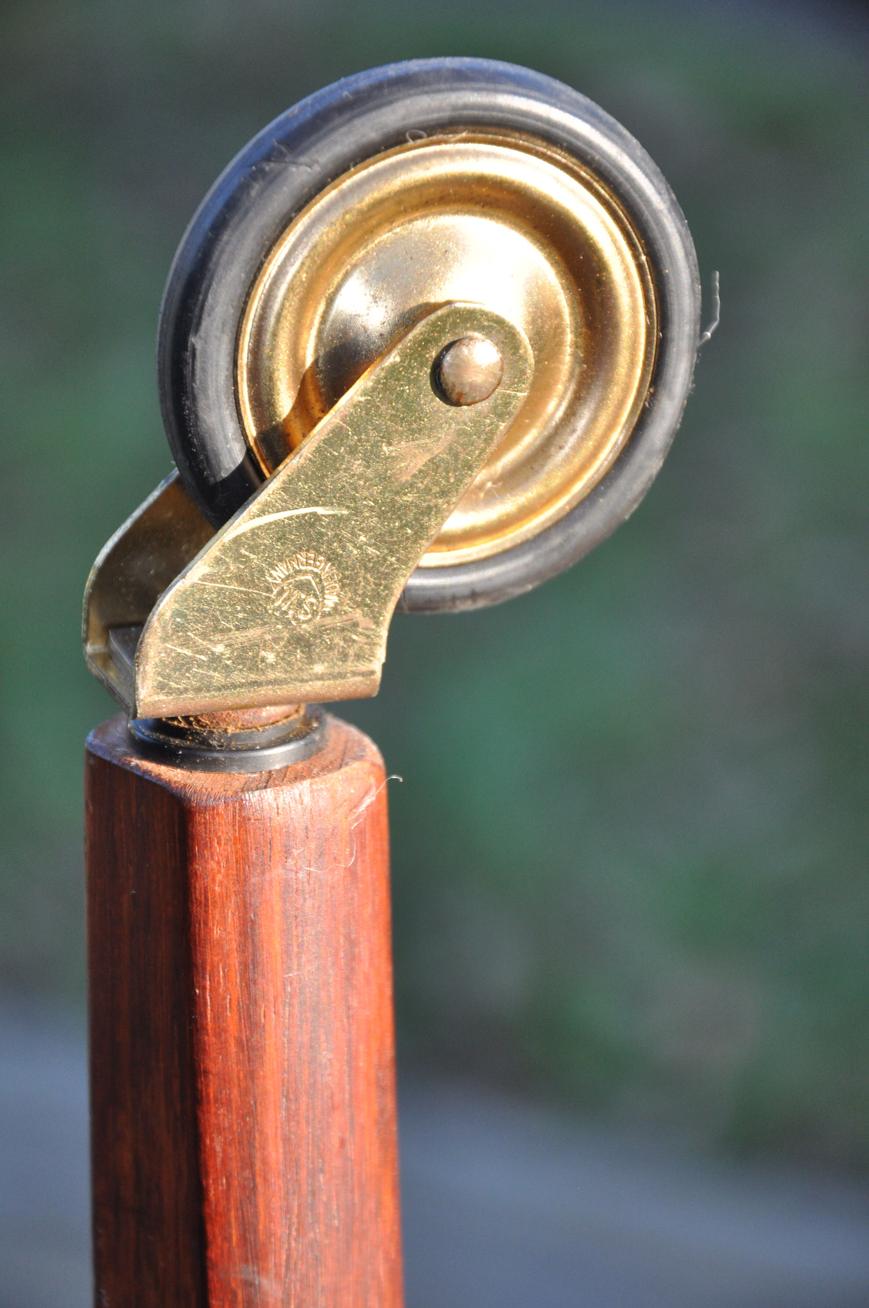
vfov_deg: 13.1
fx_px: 5717
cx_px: 434
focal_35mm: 158
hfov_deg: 8.7
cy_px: 654
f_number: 6.7
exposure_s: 1/200
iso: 500
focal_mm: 105
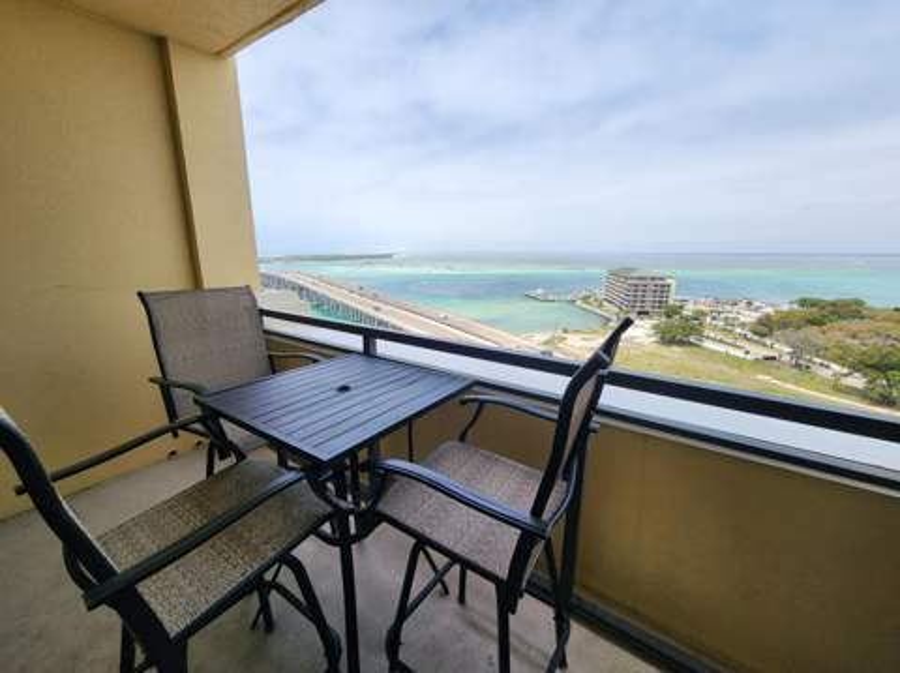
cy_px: 336
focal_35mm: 13
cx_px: 450
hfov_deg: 106.2
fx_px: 338
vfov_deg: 89.8
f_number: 2.2
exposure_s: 1/1372
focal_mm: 2.2
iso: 50
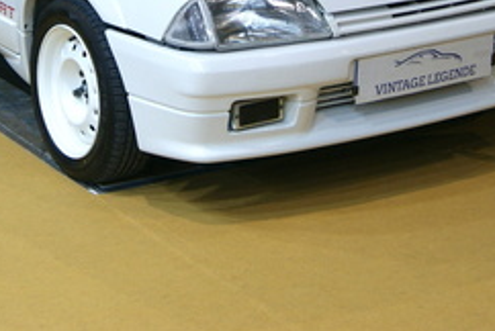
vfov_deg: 12.9
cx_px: 177
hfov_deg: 19.6
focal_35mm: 104
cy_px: -69
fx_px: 1432
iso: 200
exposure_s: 1/50
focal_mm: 28
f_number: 4.5
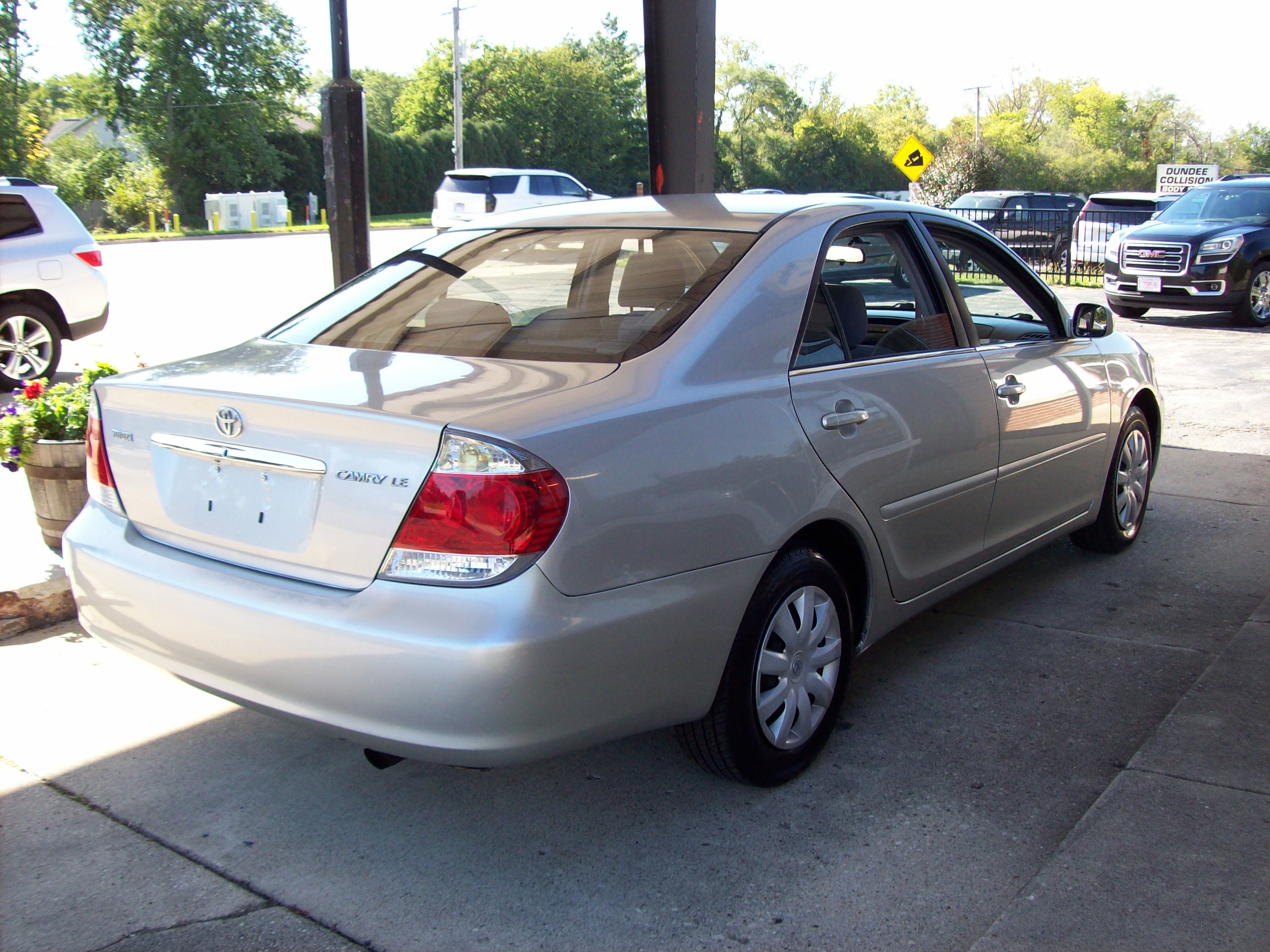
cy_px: 476
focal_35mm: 36
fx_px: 1320
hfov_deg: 51.4
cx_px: 635
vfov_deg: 39.6
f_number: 2.7
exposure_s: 1/223
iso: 80
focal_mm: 6
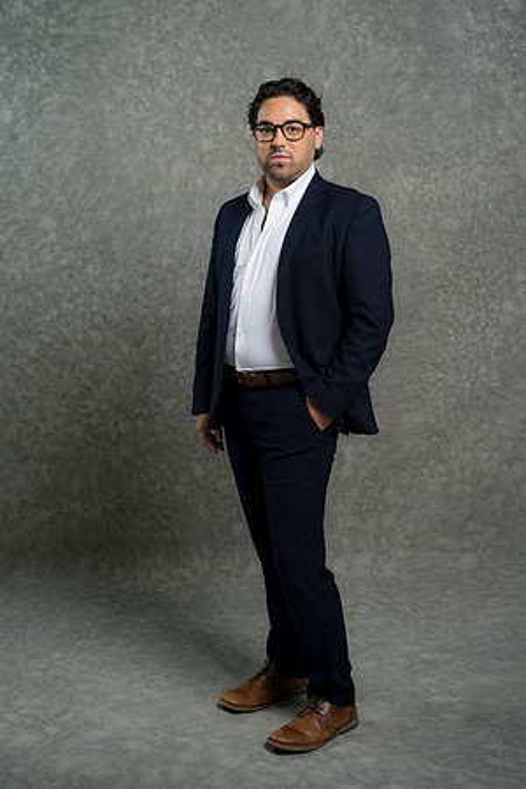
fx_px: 1205
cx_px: 263
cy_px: 394
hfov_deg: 24.6
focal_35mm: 55
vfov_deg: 36.2
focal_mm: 55
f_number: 4
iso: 125
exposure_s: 1/160
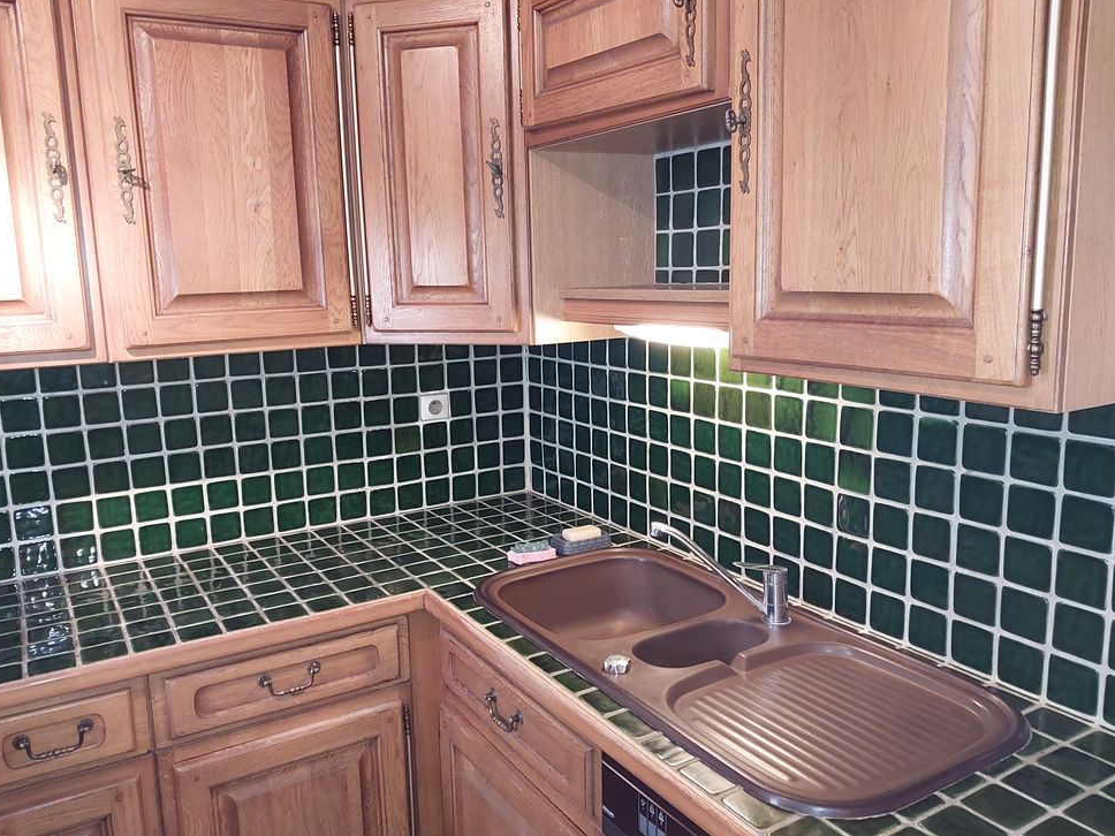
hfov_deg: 58.3
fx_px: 999
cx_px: 546
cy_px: 410
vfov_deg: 45.4
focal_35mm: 31
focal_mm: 4.6
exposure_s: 1/20
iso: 320
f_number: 1.8
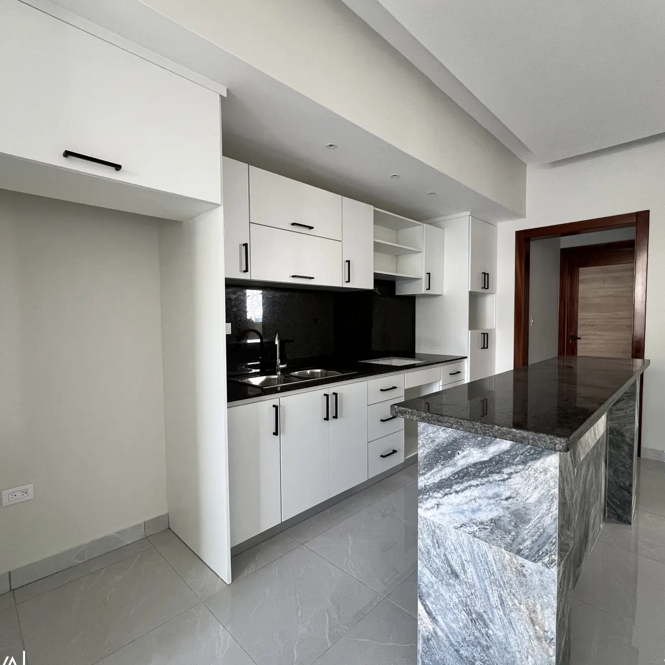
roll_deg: +0.6
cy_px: 336
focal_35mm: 16
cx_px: 339
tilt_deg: -3.0
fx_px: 348
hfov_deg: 87.4
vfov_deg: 87.4
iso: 200
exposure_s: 1/99
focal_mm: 1.57
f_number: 1.8
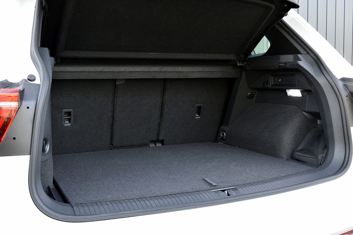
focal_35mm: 39
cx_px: 176
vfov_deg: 34.2
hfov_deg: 49.6
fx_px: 382
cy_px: 118
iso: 800
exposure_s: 1/60
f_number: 7.1
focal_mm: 26
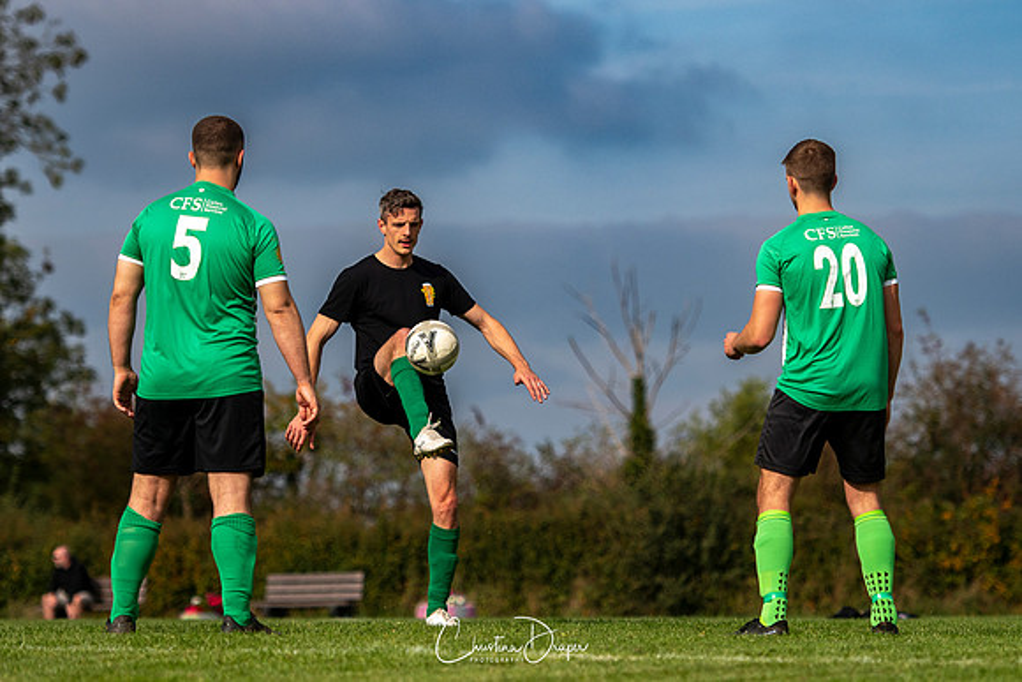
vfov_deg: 6.7
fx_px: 5842
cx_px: 511
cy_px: 303
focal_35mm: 206
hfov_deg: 10.0
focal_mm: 120
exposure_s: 1/6400
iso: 200
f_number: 2.8
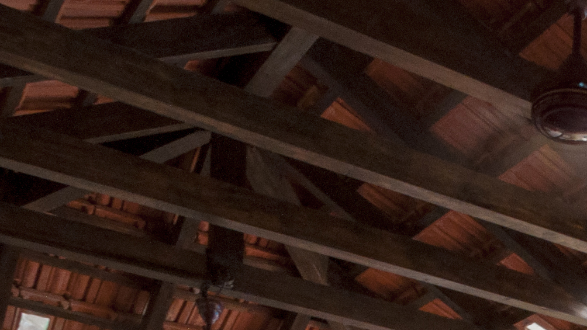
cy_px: 700
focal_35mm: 67
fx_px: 1043
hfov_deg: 27.9
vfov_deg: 14.3
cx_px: 686
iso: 400
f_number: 11
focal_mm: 10
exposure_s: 1/1.25
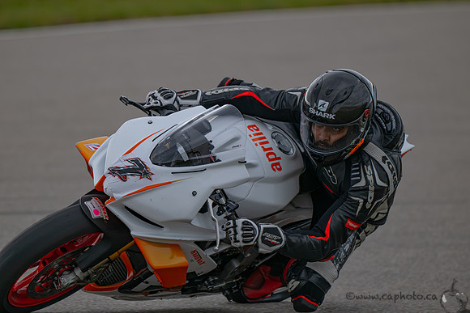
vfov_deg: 2.3
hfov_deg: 3.4
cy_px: 156
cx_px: 235
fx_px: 7835
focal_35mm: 600
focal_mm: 600
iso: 400
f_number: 6.3
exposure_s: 1/1250
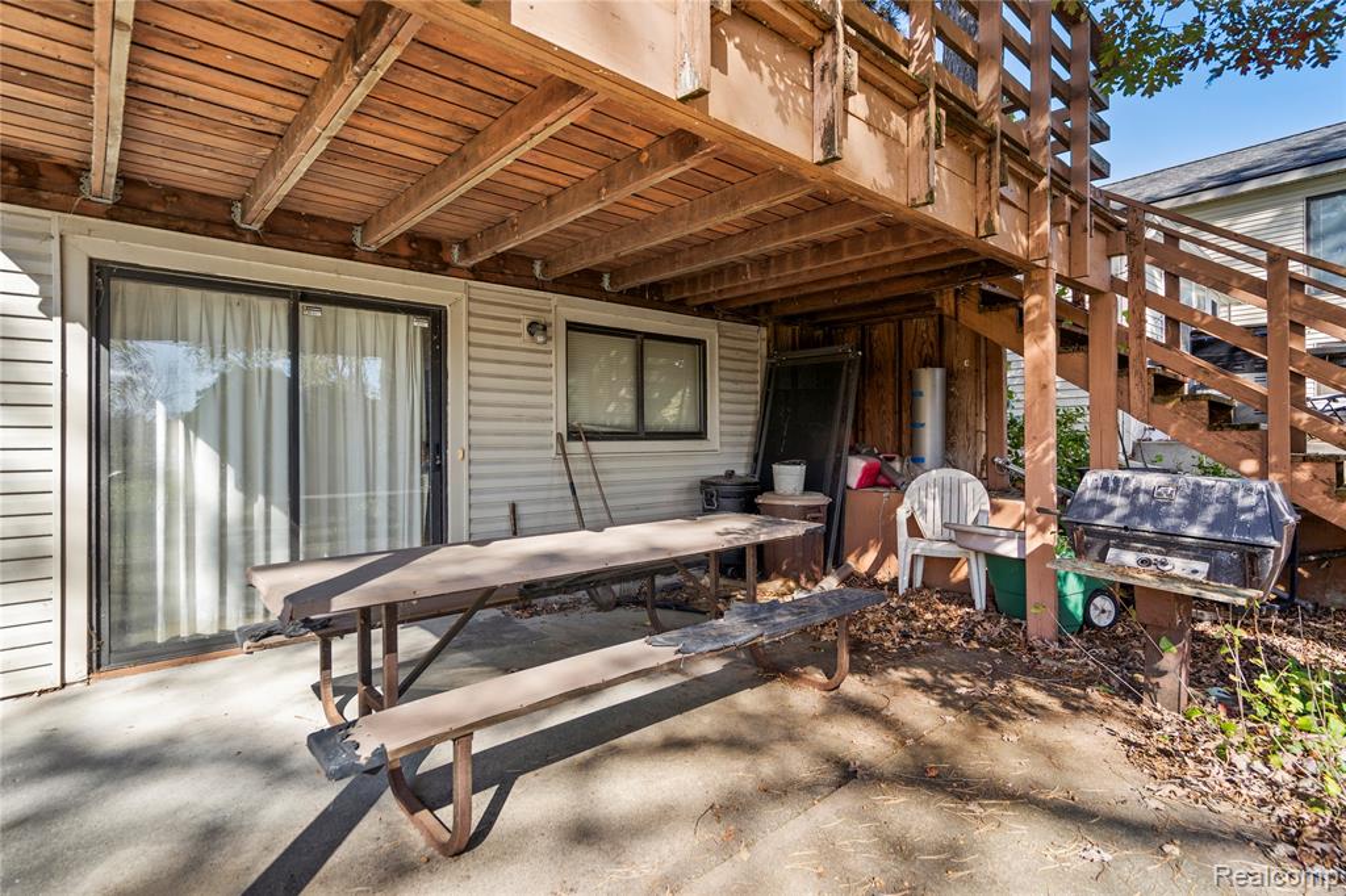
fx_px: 635
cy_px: 448
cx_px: 673
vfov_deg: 70.4
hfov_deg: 93.3
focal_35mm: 17
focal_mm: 17
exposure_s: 1/100
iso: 100
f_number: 4
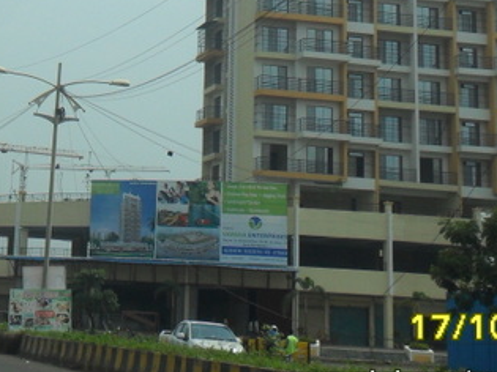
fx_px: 1349
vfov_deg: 15.2
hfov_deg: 20.4
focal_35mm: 94
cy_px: -55
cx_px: 30
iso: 100
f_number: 10.1
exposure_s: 1/350
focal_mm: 6.6
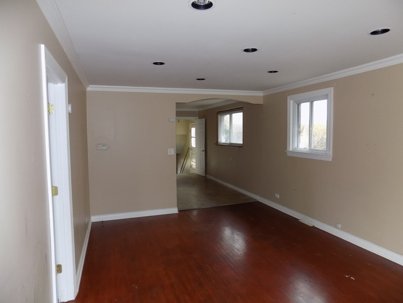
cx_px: 202
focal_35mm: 23
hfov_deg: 73.9
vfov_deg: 58.9
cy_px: 152
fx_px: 268
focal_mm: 4
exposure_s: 1/30
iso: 200
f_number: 3.1
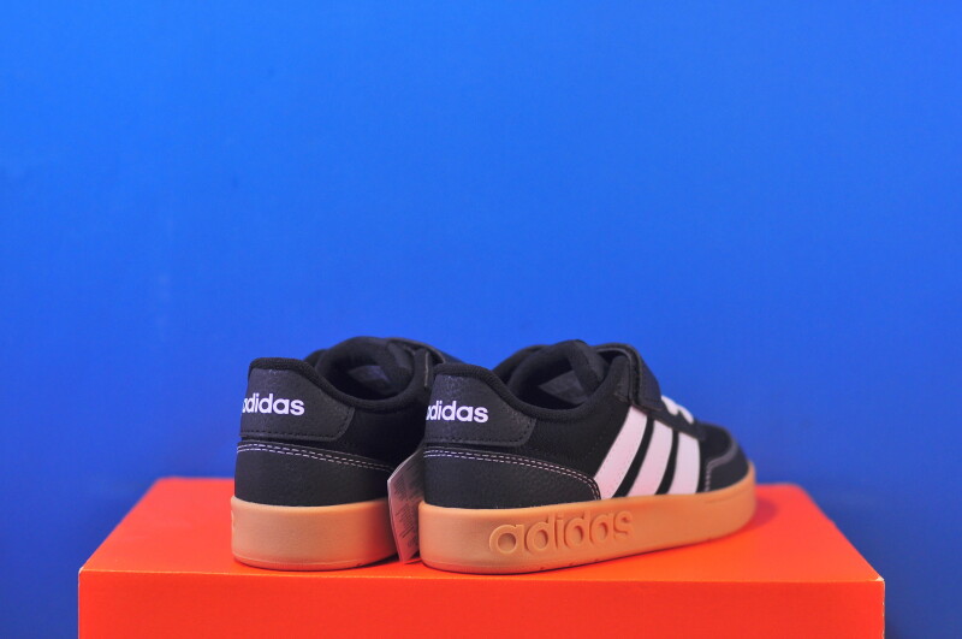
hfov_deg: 27.0
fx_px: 2001
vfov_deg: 18.1
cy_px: 320
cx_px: 481
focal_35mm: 75
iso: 250
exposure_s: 1/320
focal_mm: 50
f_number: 2.5
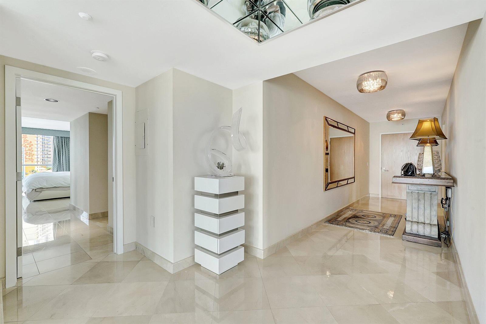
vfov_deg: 72.1
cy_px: 162
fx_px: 223
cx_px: 243
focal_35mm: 16
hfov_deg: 95.0
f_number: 13
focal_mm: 16.5
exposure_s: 1/13
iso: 640
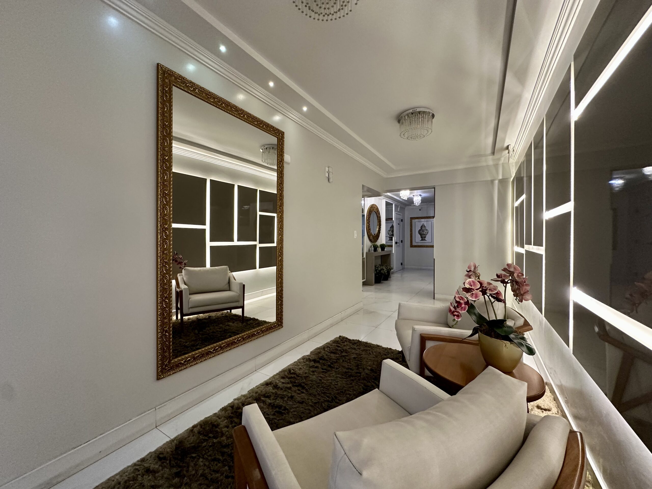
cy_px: 244
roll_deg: -0.2
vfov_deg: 85.7
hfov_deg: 102.1
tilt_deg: -1.3
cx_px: 326
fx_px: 264
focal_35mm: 14
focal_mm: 2.22
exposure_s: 1/60
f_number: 2.2
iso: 250
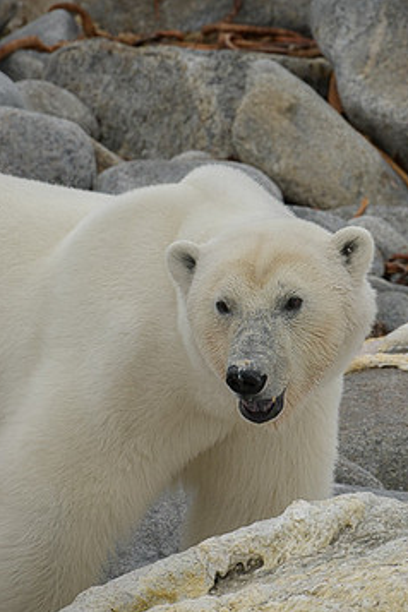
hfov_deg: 1.3
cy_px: 255
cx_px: 357
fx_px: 18580
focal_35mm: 1093
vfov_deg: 1.9
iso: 800
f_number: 9
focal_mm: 550
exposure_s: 1/1000
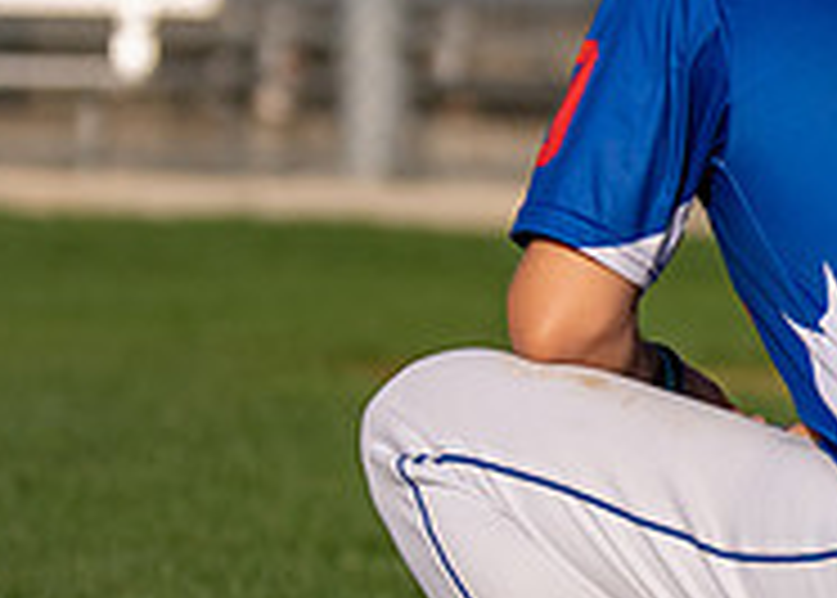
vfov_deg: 3.0
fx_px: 11581
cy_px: 126
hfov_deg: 4.1
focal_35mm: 487
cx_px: 1232
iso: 250
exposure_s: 1/6400
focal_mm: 100
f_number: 2.8
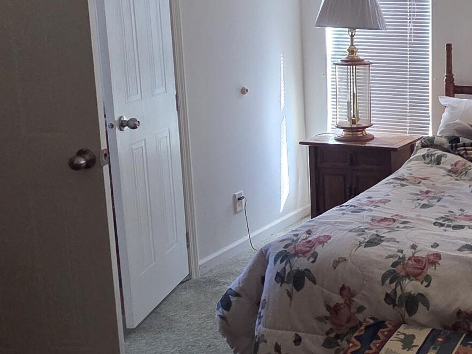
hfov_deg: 36.9
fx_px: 600
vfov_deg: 32.6
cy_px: 117
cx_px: 506
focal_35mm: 44
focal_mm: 2.2
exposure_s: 1/60
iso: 250
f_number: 2.2
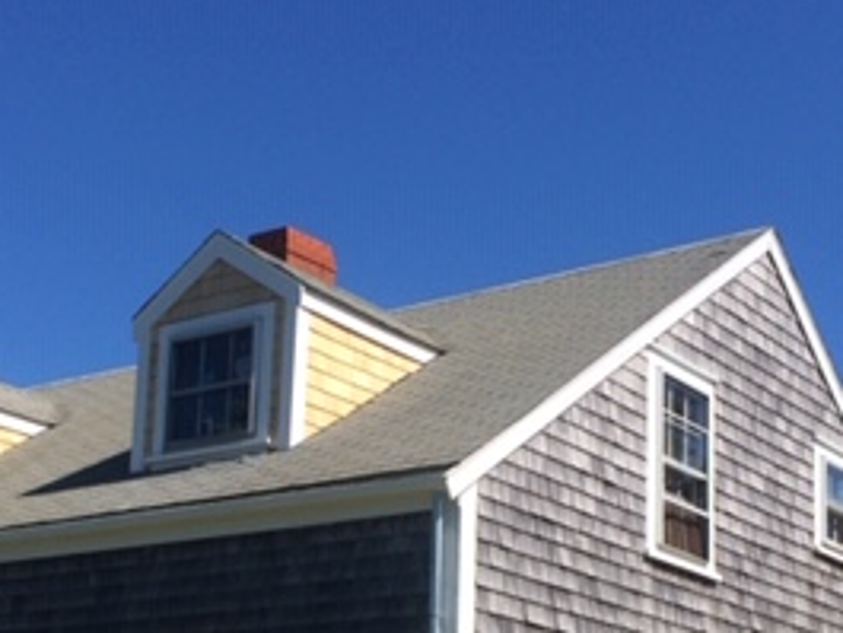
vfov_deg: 20.3
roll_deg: -0.6
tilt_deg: +9.2
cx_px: 337
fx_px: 1705
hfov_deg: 27.7
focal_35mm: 70
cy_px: 643
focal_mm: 4.15
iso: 32
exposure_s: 1/2283
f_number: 2.2
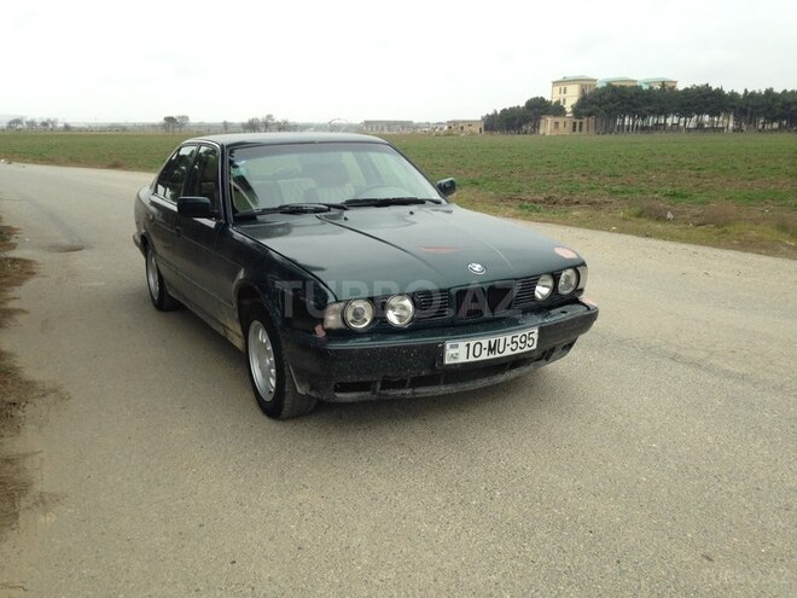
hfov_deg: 55.4
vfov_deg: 42.9
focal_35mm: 33
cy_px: 299
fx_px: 760
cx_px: 398
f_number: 2.4
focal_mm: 4.12
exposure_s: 1/132
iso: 50
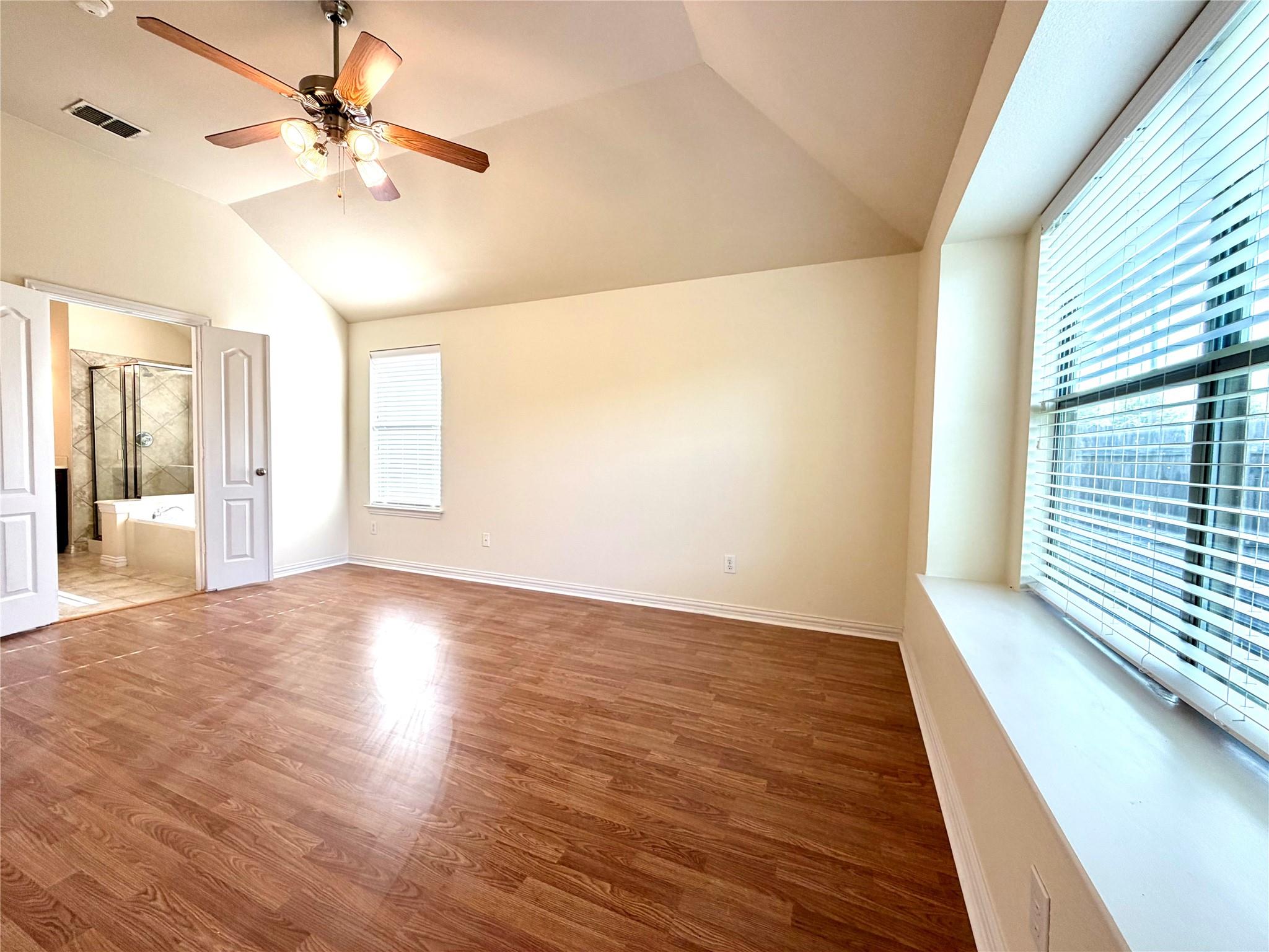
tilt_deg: -2.3
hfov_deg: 102.1
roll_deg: -1.1
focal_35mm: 14
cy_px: 476
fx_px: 513
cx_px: 634
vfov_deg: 85.7
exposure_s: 1/120
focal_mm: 2.22
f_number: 2.2
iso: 80
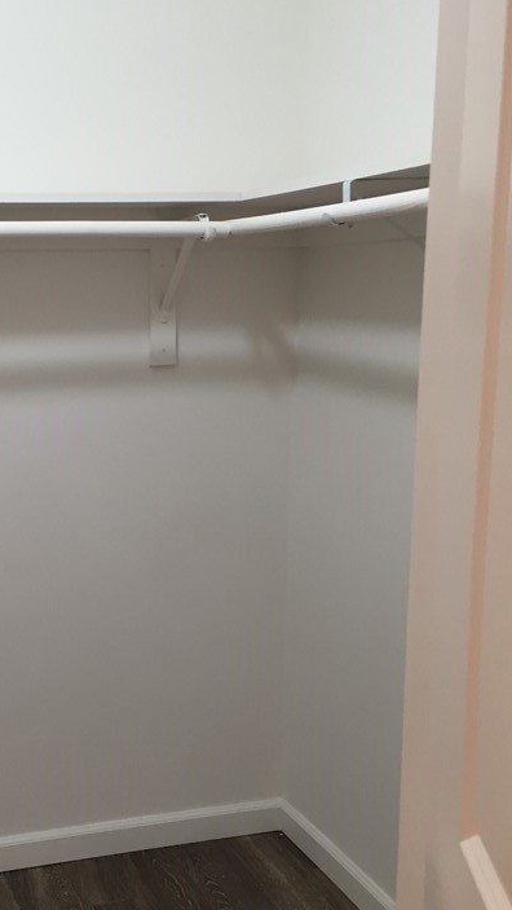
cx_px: 79
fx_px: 1109
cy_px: 478
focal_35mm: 46
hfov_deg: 25.4
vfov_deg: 44.6
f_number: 2.2
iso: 64
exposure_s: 1/30
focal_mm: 4.15
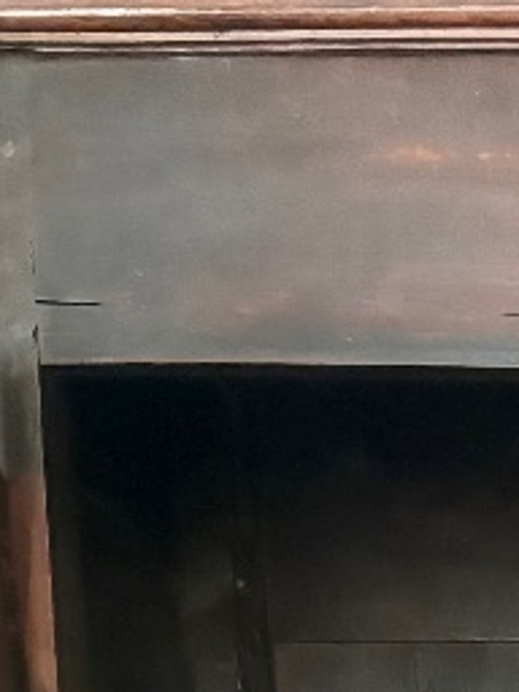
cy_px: 1576
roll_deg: +0.1
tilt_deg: -5.5
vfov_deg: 12.9
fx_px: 2439
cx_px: 1149
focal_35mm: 122
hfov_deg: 10.7
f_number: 1.6
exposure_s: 1/30
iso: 640
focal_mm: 5.96
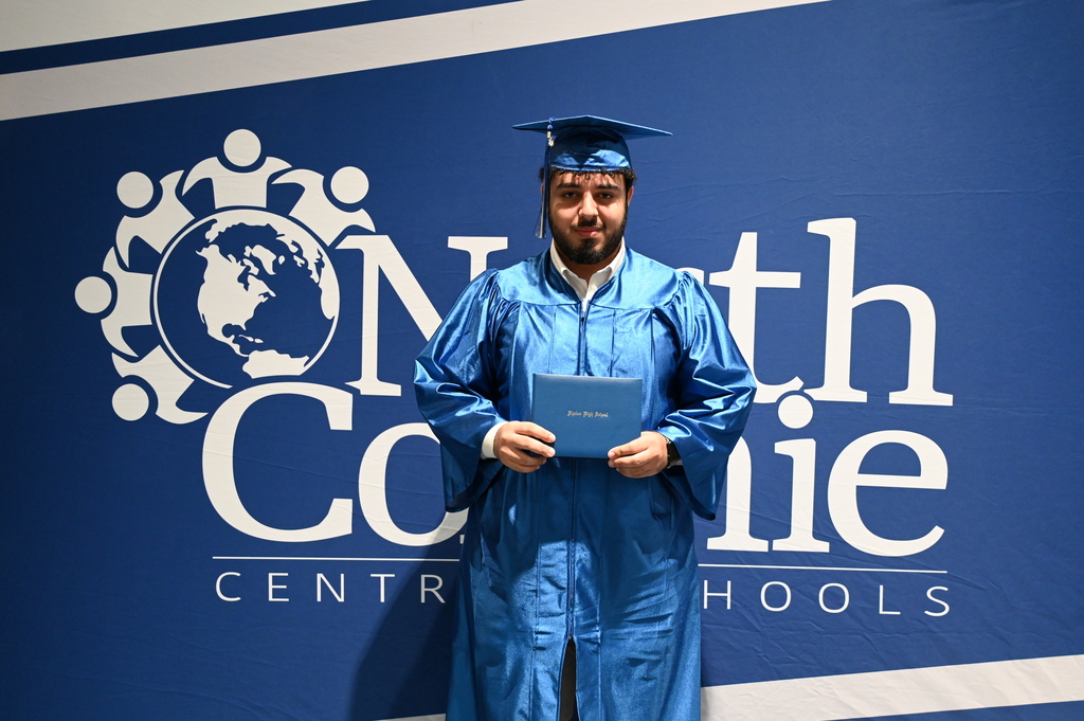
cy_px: 360
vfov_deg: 31.8
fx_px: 1264
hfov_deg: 46.4
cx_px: 542
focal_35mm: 42
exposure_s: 1/60
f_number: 4
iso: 4500
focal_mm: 42
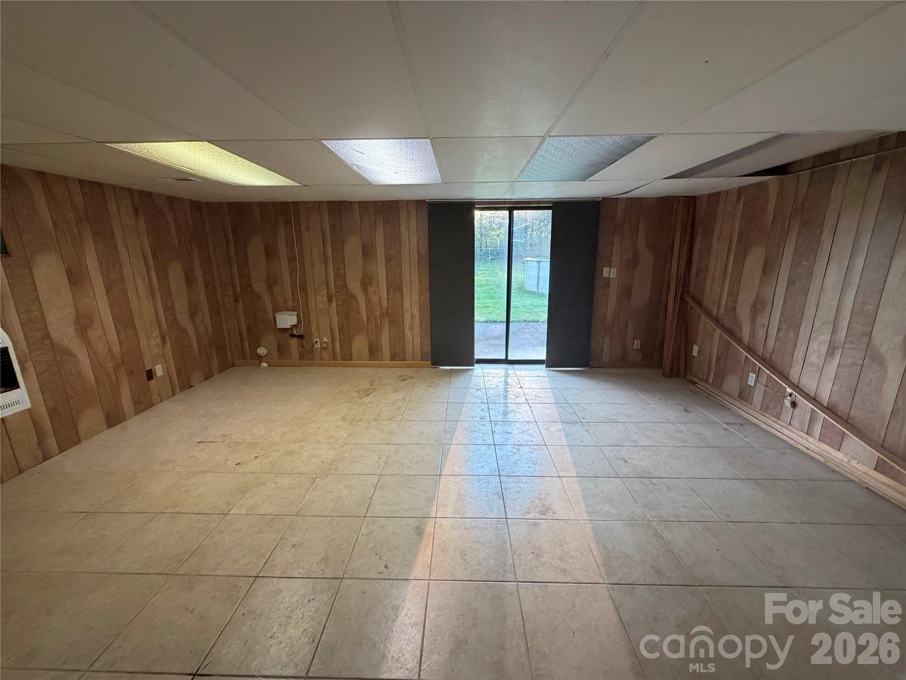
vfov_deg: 85.7
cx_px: 453
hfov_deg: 102.1
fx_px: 366
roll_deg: +0.7
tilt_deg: -13.2
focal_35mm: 14
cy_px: 340
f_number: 2.2
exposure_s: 1/120
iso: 320
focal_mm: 2.22
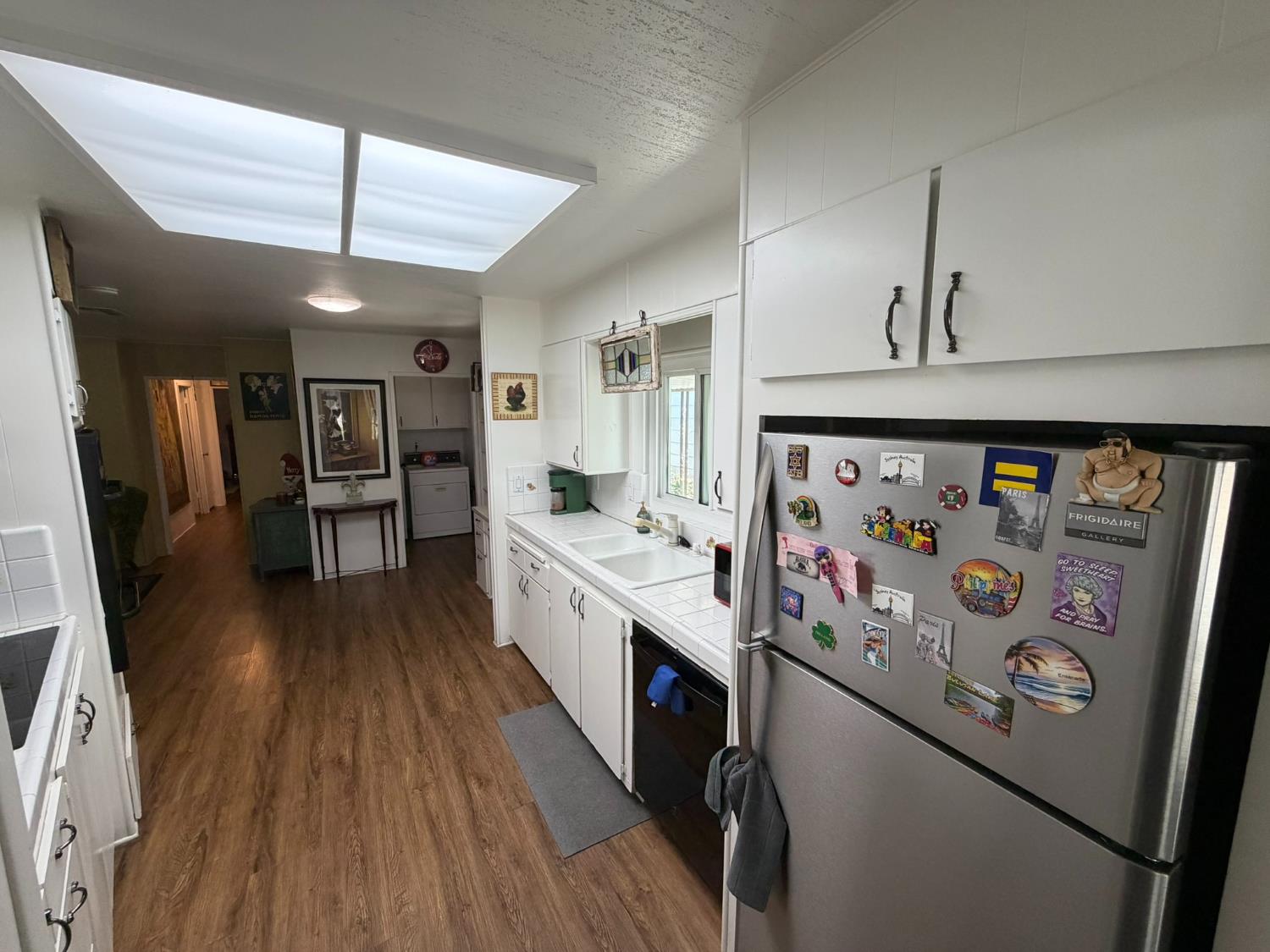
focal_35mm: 14
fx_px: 514
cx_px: 635
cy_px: 476
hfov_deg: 102.1
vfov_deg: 85.7
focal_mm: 2.22
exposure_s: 1/120
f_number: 2.2
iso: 320
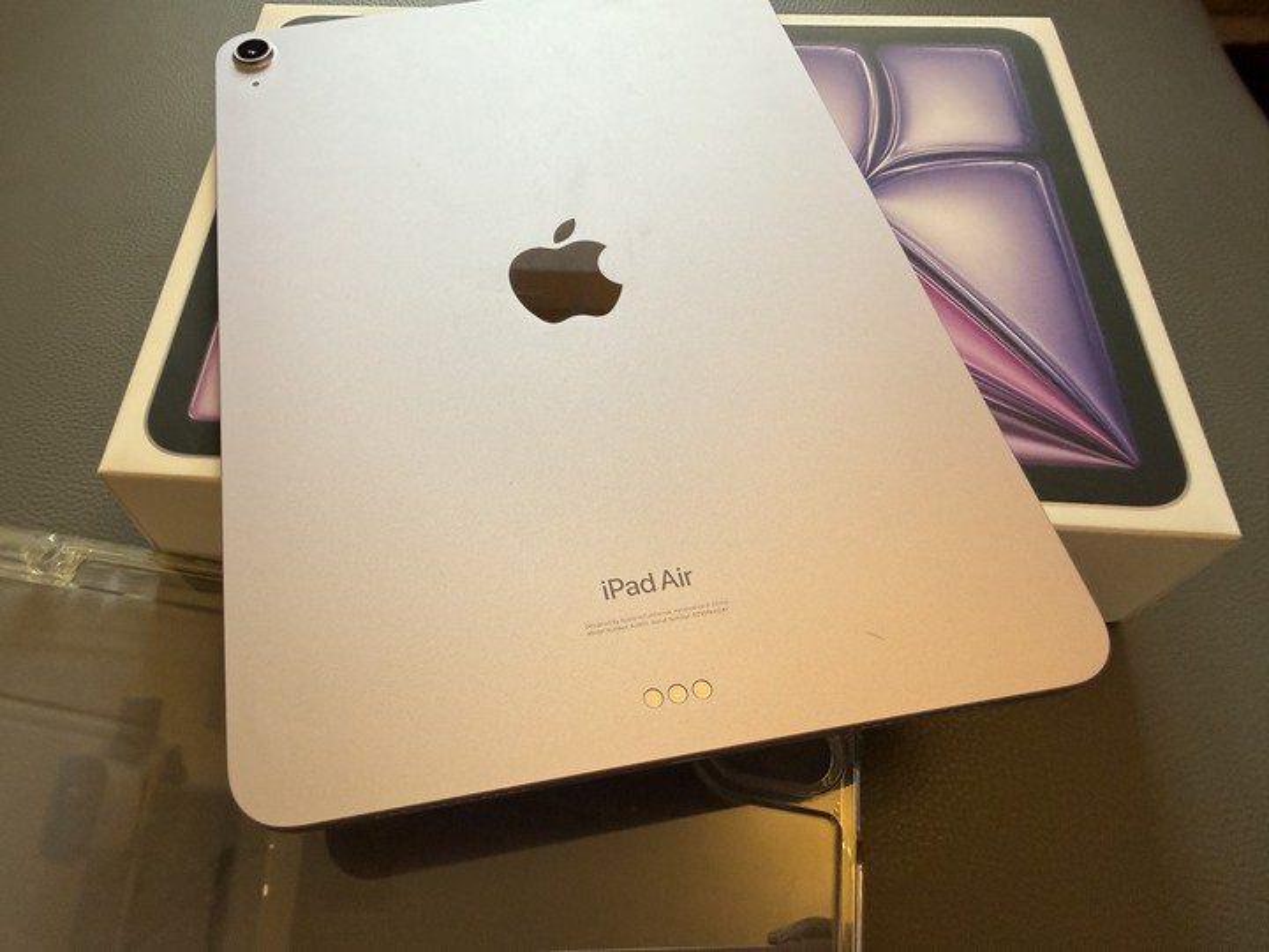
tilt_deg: -57.7
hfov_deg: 71.6
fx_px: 880
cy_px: 476
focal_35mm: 24
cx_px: 634
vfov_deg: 56.8
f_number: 2.2
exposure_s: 1/99
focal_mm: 2.22
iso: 160
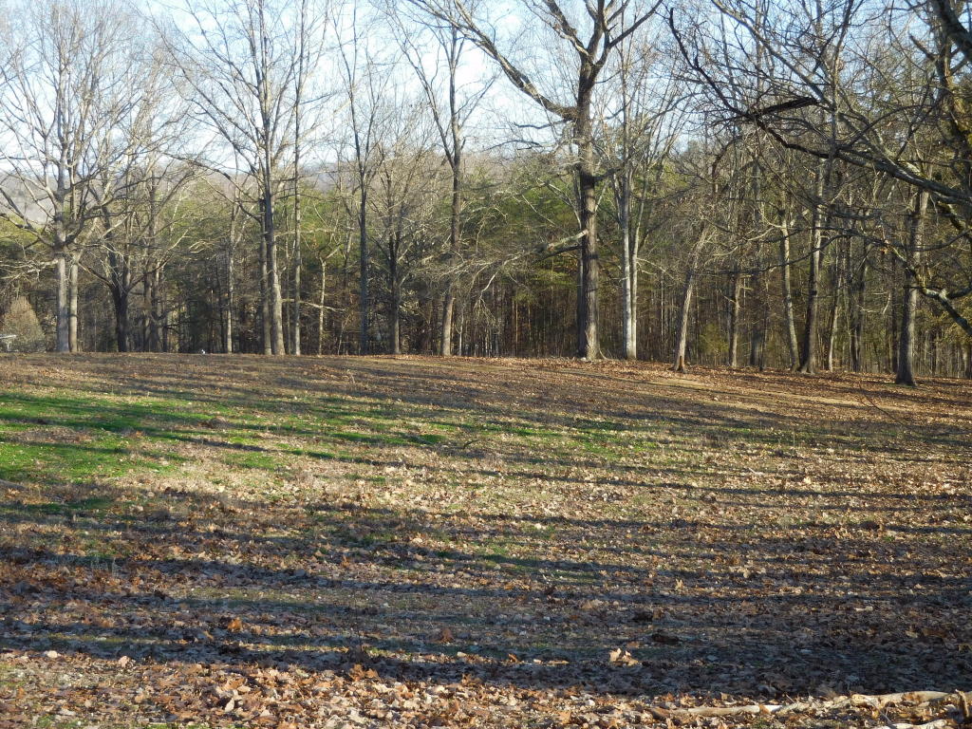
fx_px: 1460
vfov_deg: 28.0
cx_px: 486
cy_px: 364
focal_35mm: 52
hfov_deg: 36.8
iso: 125
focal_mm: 9.4
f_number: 4.3
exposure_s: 1/200
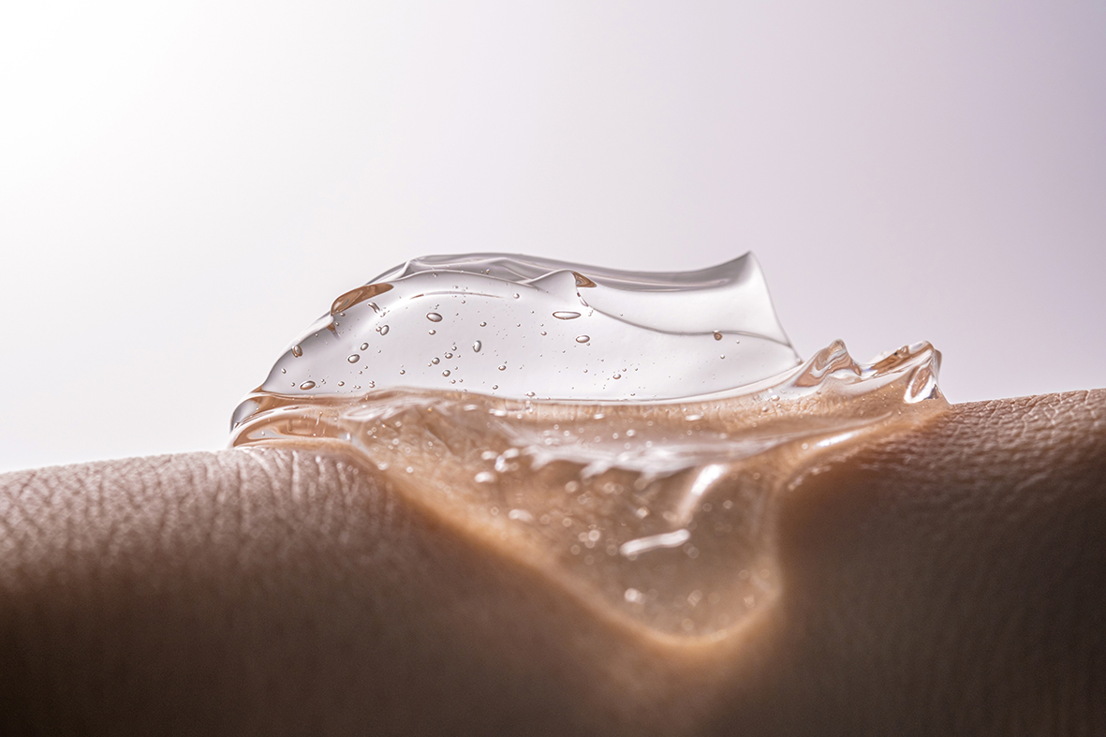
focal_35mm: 90
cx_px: 553
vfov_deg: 15.2
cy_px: 368
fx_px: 2764
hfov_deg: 22.6
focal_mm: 60
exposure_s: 1/100
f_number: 7.1
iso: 160
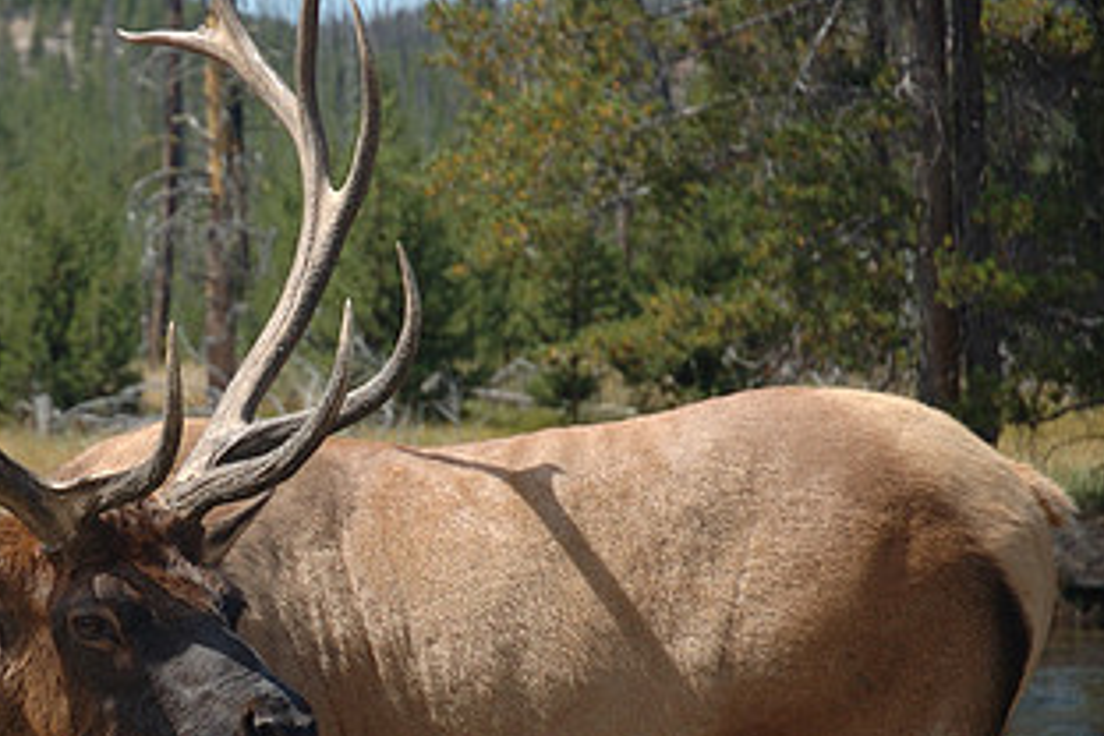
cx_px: 205
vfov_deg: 9.5
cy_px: 481
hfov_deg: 14.1
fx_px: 4446
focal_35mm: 145
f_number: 4.5
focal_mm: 52
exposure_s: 1/200
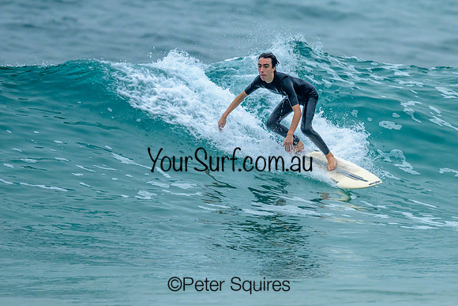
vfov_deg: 1.3
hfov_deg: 1.9
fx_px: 14002
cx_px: 246
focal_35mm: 1100
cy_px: 126
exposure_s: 1/2000
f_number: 6.3
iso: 1100
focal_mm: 800
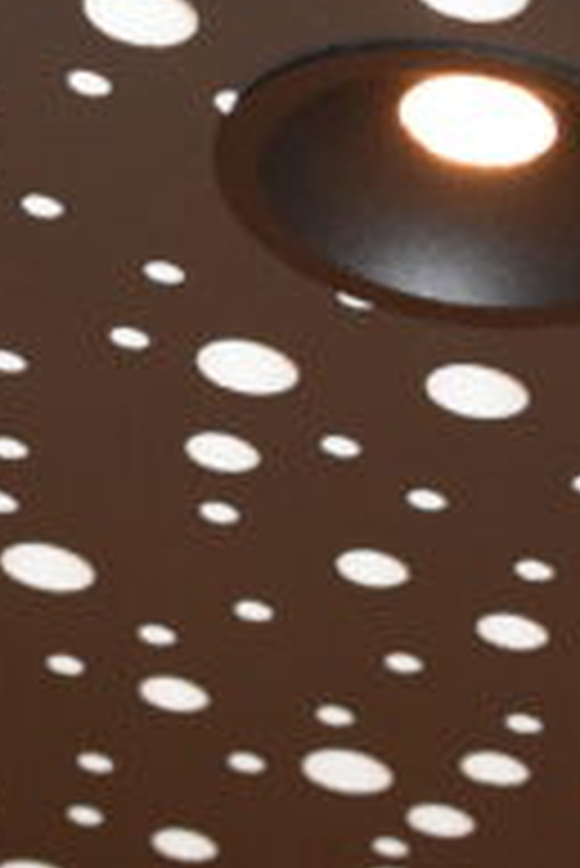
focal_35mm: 192
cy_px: 85
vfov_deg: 10.6
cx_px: 427
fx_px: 4635
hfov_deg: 7.2
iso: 3200
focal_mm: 55
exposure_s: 1/50
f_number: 5.6
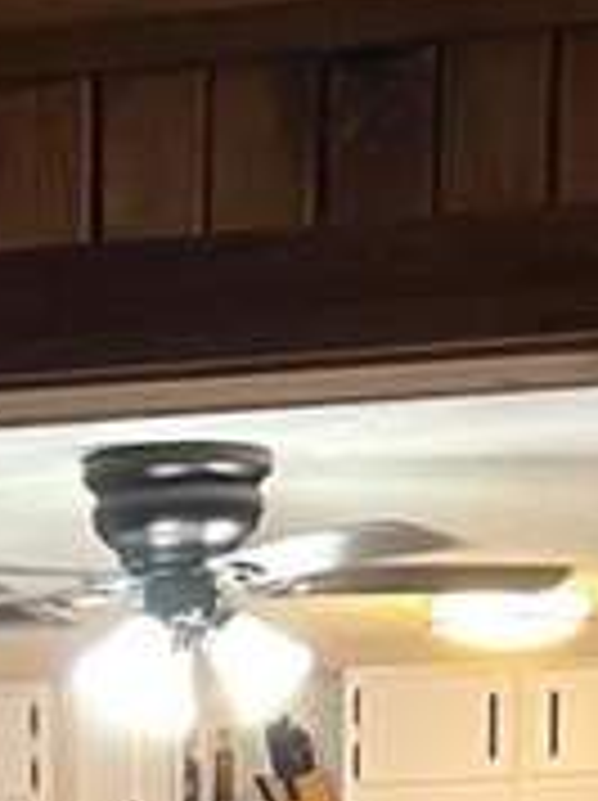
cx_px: -144
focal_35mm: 156
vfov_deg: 10.6
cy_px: 2012
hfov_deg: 9.4
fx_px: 3602
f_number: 1.5
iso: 160
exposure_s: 1/60
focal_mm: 5.7
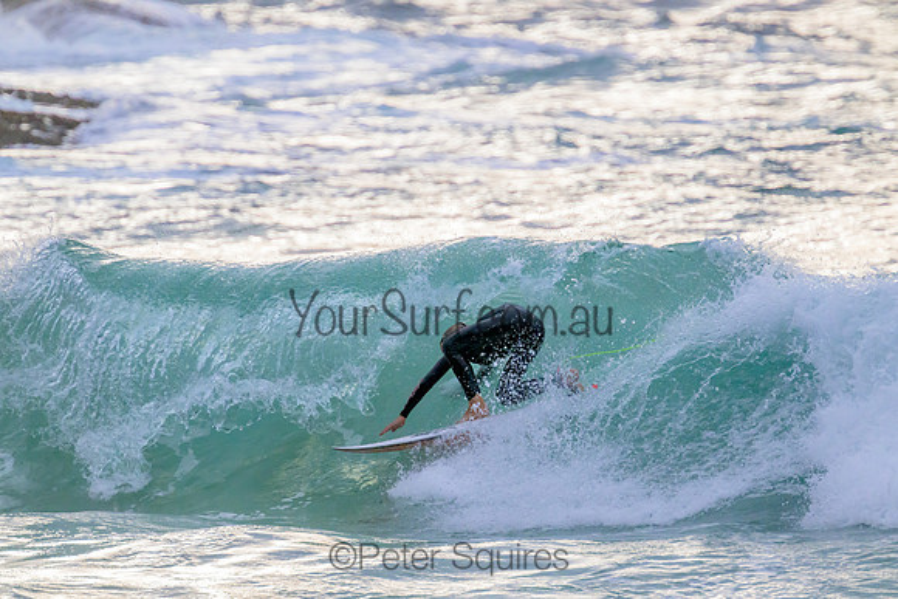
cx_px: 449
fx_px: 19959
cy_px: 300
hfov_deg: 2.6
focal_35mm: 800
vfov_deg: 1.7
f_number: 11
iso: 4000
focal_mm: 800
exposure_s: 1/2000
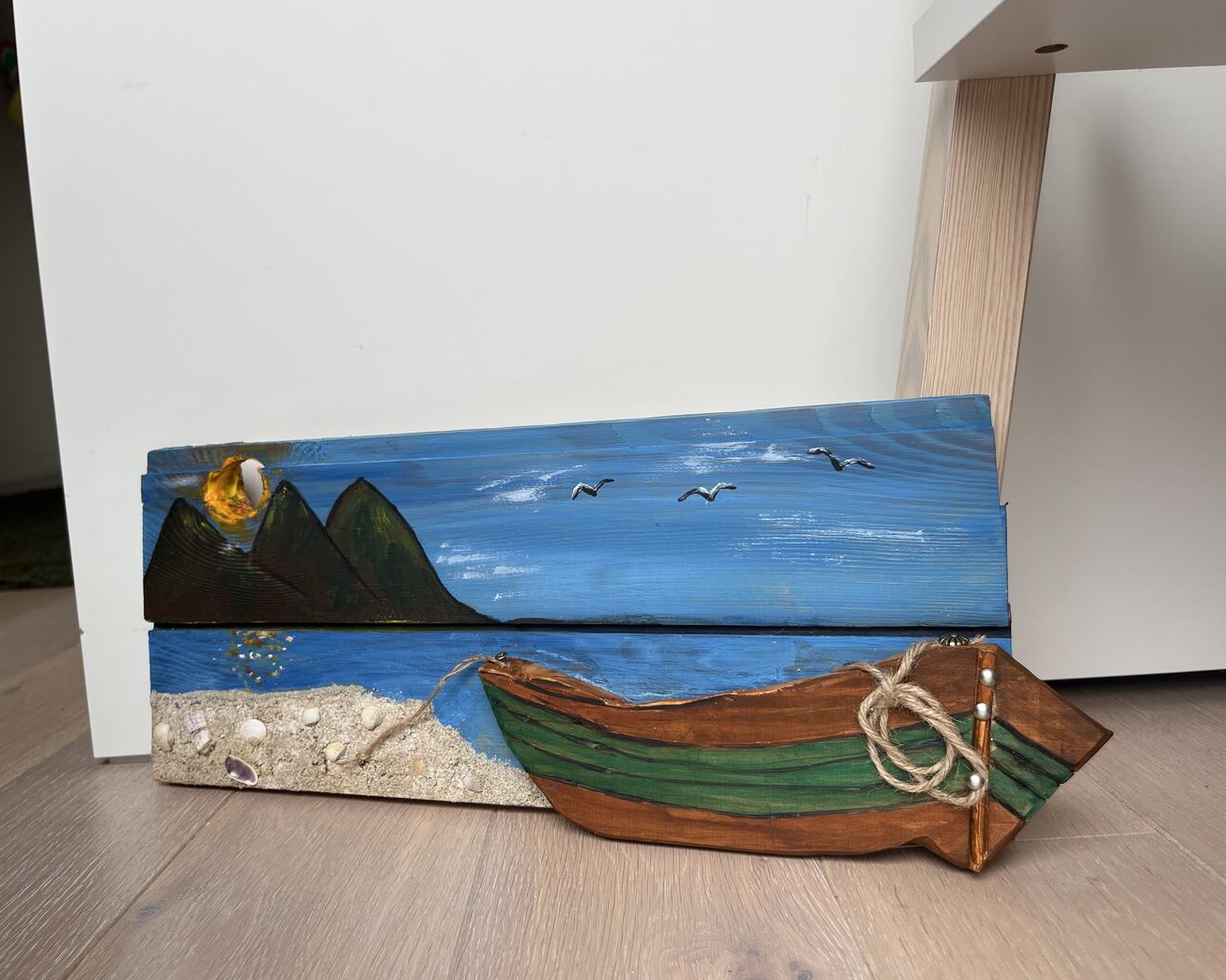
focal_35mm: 28
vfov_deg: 51.5
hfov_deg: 62.2
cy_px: 475
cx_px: 590
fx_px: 1016
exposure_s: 1/122
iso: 40
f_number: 1.6
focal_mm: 5.1
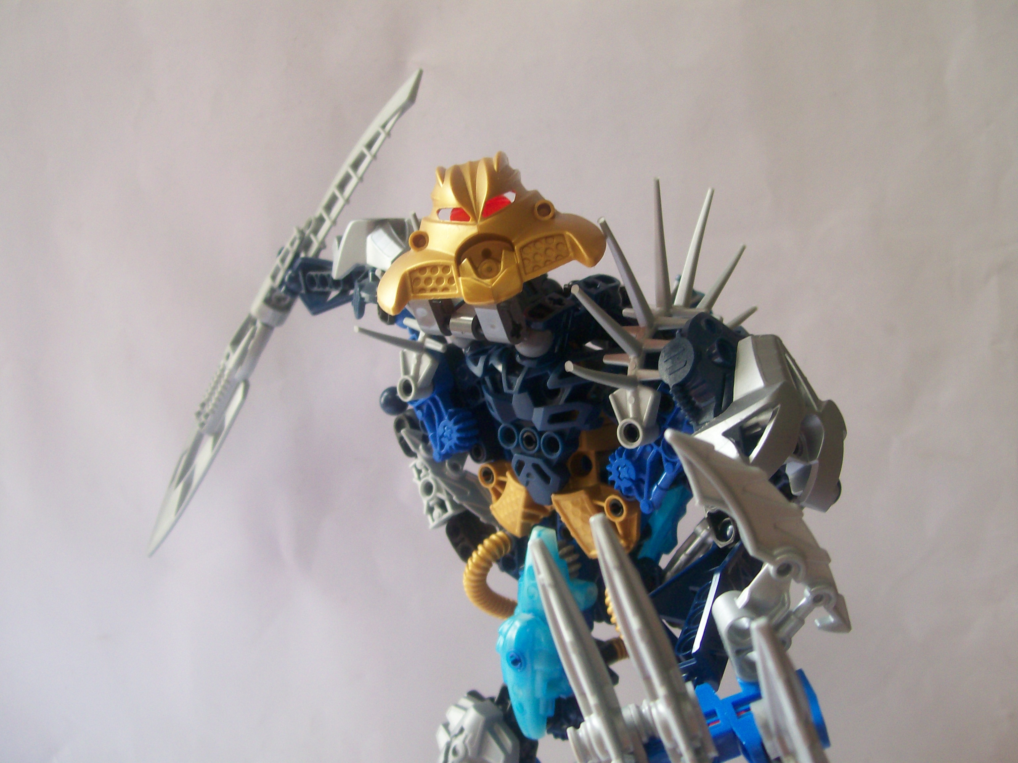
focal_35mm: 36
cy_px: 382
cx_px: 509
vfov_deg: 39.7
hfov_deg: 51.4
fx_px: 1059
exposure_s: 1/32
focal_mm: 6
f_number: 2.7
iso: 90
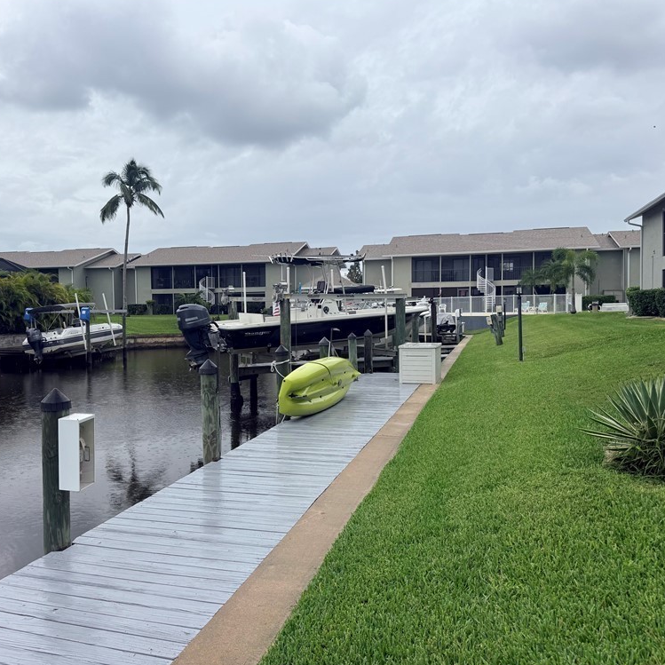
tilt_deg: -1.9
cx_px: 271
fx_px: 630
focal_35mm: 29
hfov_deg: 55.3
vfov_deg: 55.6
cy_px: 330
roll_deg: +1.0
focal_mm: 6.76
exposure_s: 1/3759
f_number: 1.78
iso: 80
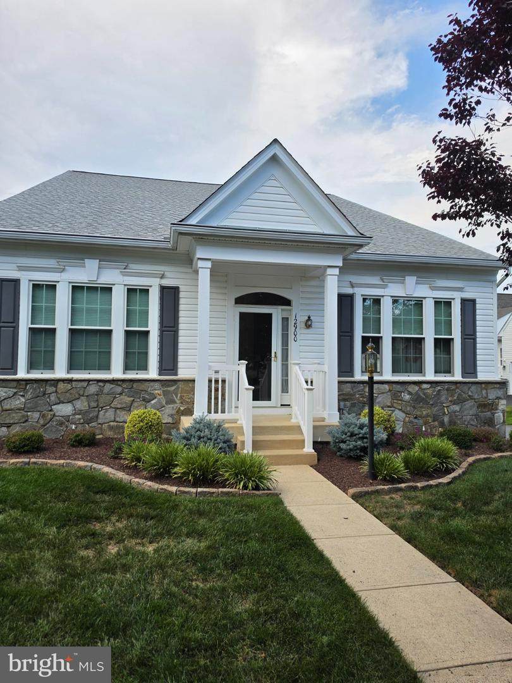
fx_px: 454
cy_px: 342
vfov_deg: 73.9
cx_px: 256
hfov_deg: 58.9
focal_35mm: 23
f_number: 1.4
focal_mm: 6.5
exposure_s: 1/3559
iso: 64
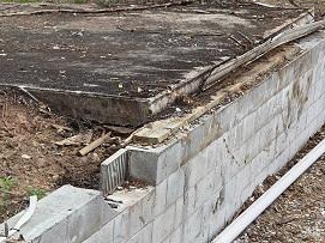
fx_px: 816
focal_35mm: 87
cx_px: -198
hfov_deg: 19.0
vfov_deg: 16.9
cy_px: 147
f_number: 1.7
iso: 32
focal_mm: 6.3
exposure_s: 1/359
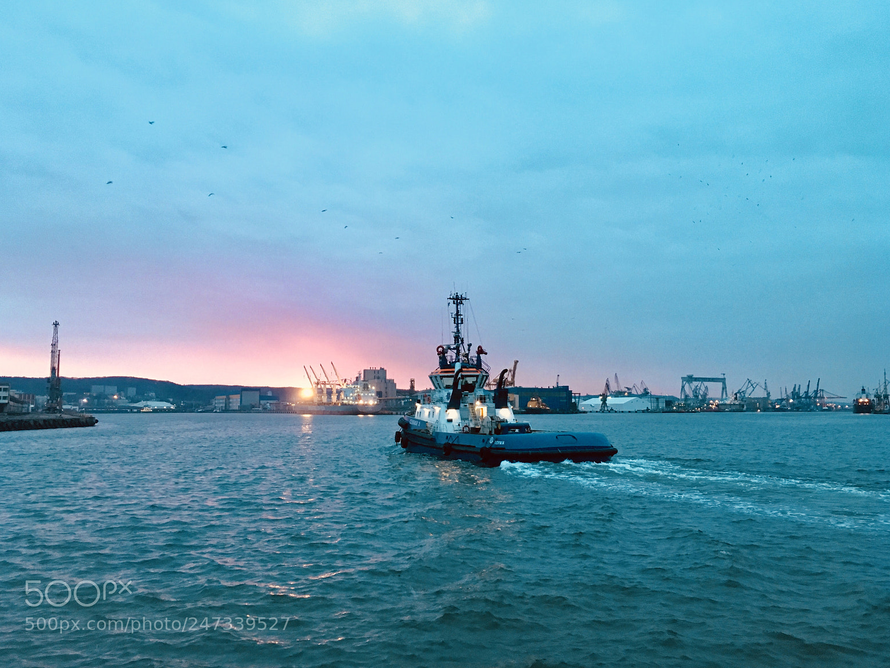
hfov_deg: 60.0
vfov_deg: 46.8
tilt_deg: +7.5
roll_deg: -0.9
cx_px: 449
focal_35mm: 30
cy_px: 324
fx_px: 771
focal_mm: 4.15
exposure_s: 1/33
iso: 160
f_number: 2.2
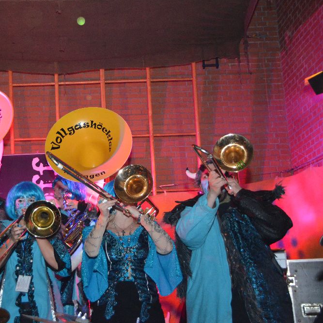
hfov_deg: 29.7
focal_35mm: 57
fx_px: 598
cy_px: 162
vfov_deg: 30.2
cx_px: 77
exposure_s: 1/60
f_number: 4
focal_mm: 29
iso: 3200
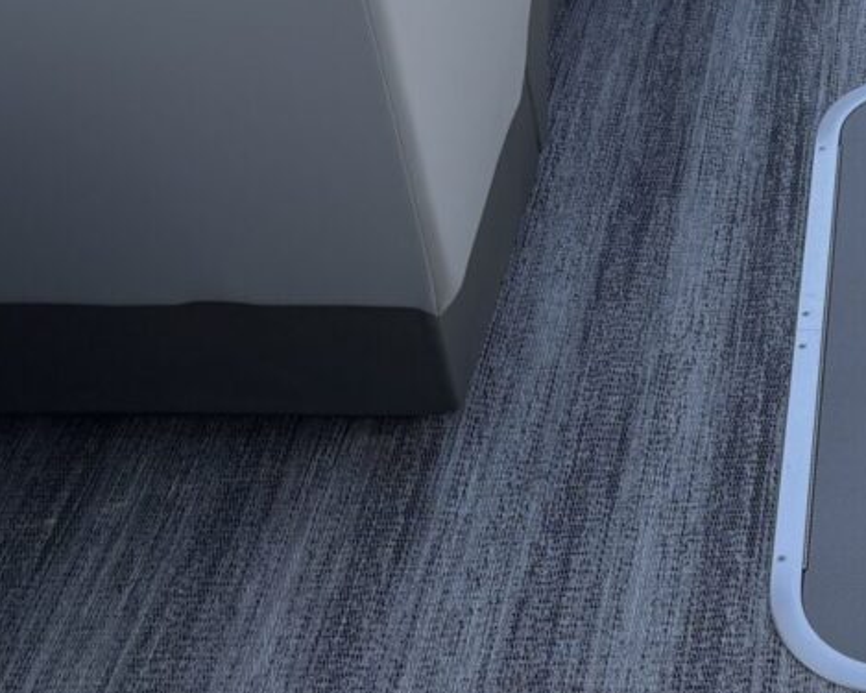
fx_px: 1999
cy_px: 92
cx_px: 997
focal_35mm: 78
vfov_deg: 19.4
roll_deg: -2.1
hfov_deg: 22.8
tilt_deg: -37.5
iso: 50
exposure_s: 1/2513
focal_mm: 5.96
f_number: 1.6
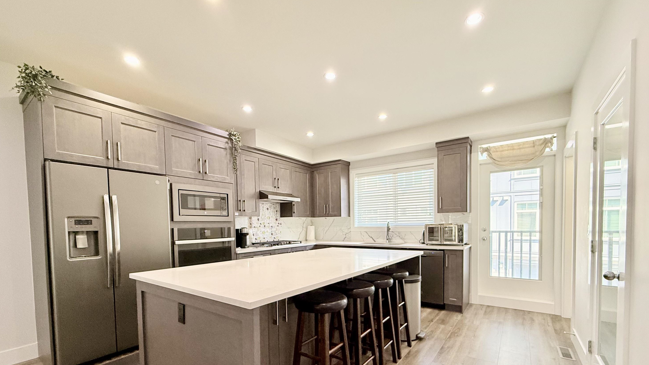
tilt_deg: -2.0
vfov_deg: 65.8
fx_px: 275
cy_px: 235
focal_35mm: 16
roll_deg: +1.2
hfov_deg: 99.4
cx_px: 331
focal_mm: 2.22
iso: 250
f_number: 2.2
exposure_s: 1/120
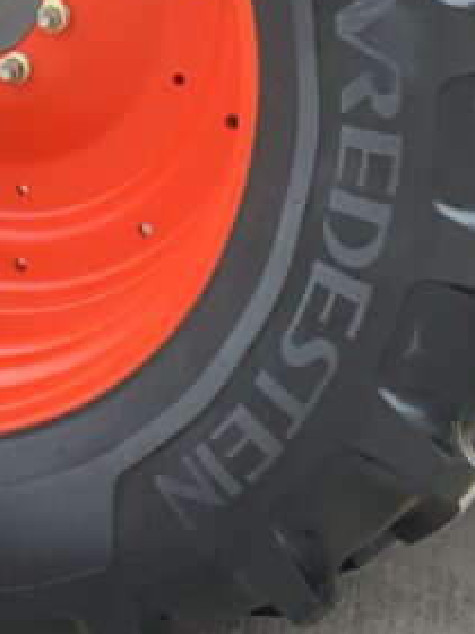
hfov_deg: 13.9
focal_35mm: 106
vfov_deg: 18.1
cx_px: 142
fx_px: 1939
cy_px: 5
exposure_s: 1/147
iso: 16
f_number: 1.8
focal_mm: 3
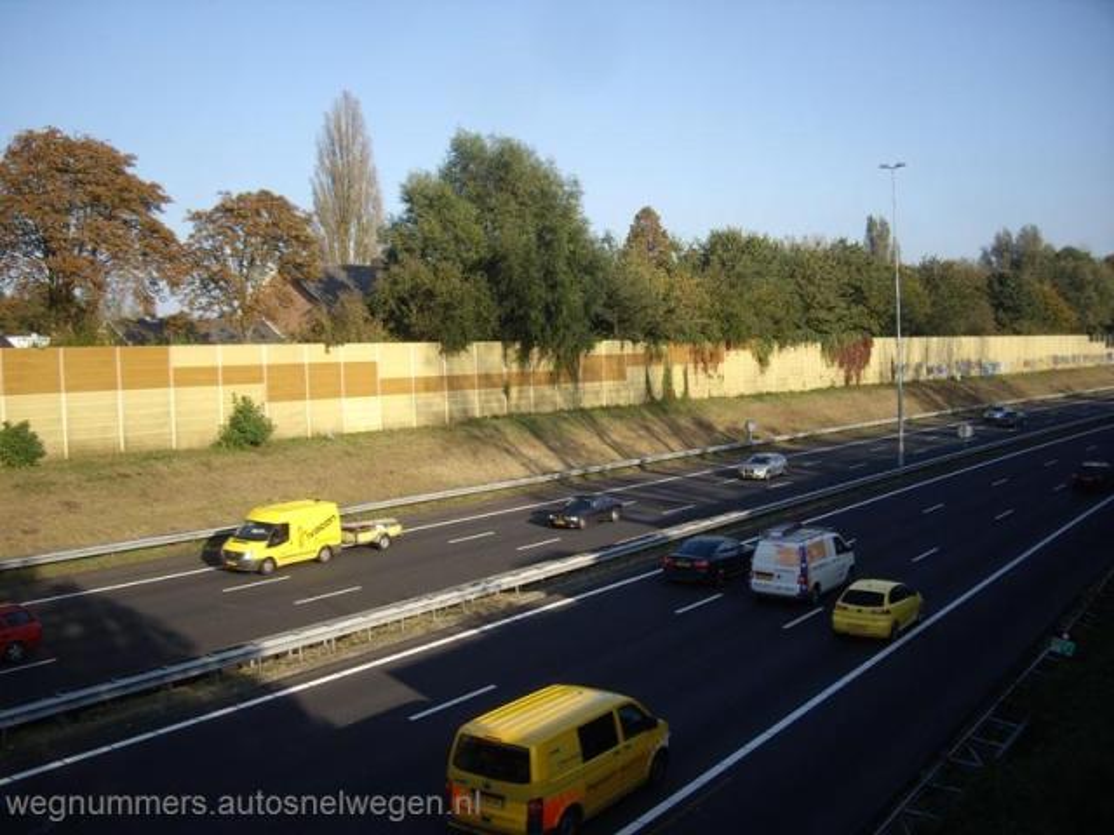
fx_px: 1223
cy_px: 418
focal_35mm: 38
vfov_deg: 37.7
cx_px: 557
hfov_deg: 49.0
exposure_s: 1/500
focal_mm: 7.9
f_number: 2.8
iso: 64
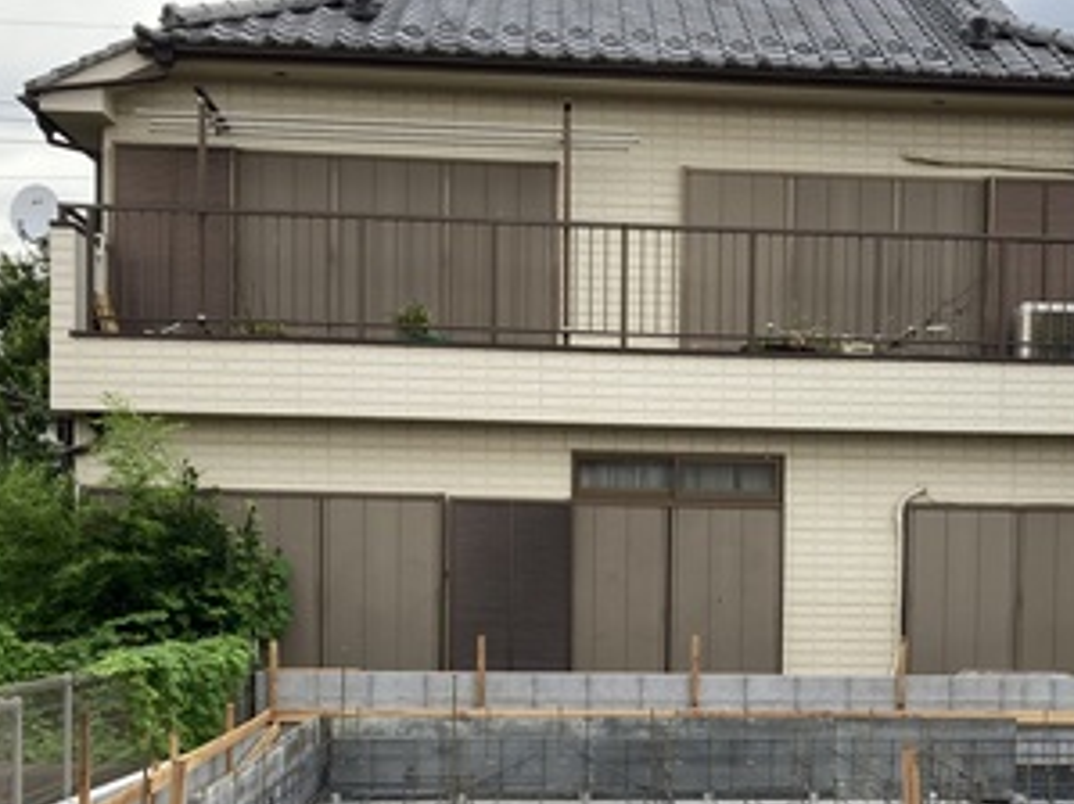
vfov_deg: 24.0
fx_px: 1861
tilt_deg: +0.8
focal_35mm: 60
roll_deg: +0.2
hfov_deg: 31.7
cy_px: 660
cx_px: 772
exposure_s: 1/365
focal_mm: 3.99
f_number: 1.8
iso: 20
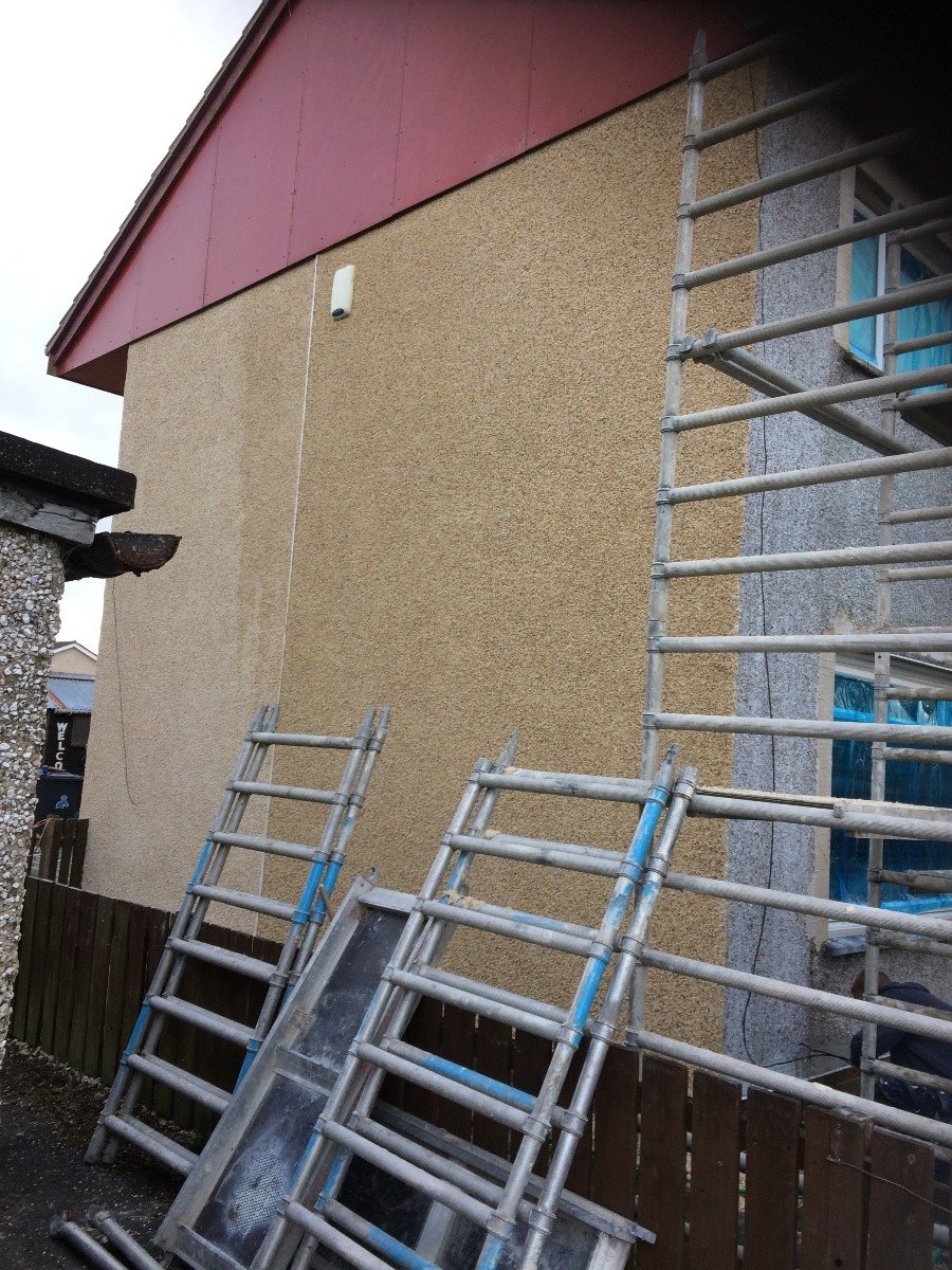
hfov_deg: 48.2
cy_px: 635
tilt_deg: +5.5
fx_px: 1063
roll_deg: -2.9
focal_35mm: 29
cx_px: 476
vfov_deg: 61.7
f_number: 2.2
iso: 32
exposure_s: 1/289
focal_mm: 4.15
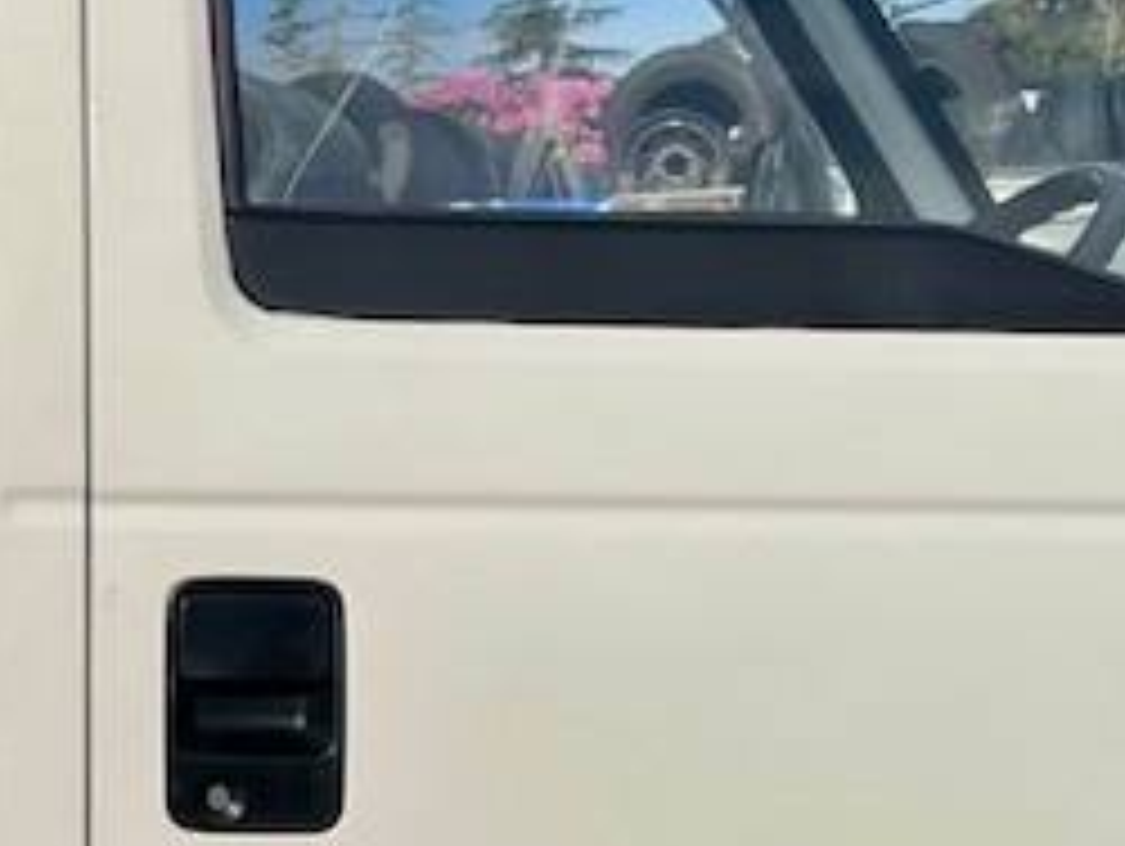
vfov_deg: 11.6
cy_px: 486
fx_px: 4164
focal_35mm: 128
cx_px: -594
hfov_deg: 14.3
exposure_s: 1/6993
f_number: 1.6
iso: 32
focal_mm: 5.1
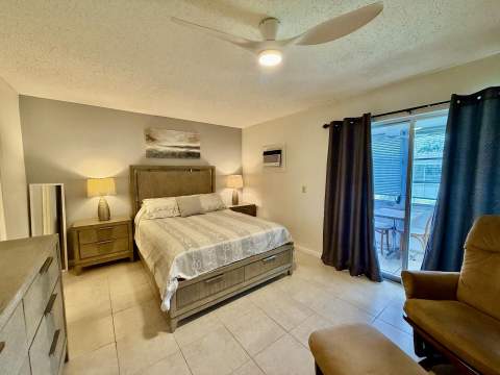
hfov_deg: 102.1
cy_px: 188
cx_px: 250
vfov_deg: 85.7
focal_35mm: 14
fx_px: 202
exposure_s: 1/60
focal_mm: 2.22
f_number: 2.2
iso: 250
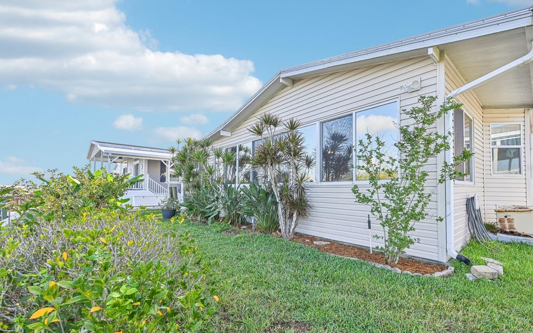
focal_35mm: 15
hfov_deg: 101.4
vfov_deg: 74.8
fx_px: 218
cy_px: 167
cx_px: 277
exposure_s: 1/320
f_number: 8
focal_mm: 14
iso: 400
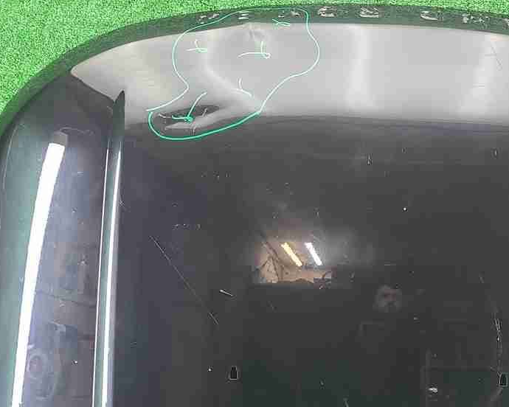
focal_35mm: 53
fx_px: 798
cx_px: 408
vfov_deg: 28.3
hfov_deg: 34.3
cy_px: 298
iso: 353
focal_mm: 5.4
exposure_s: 1/50
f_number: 1.8
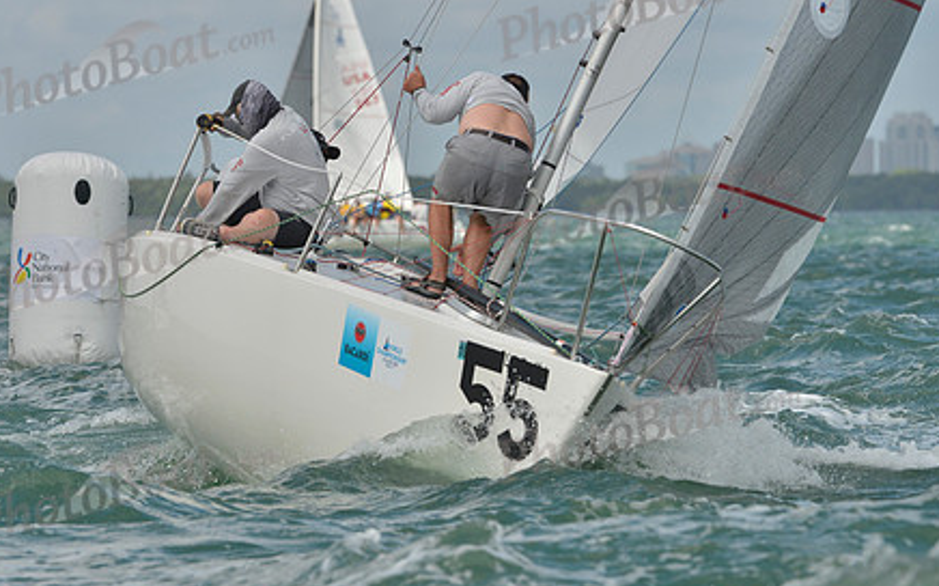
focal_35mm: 380
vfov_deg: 3.5
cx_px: 388
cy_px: 346
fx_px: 9719
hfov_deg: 5.5
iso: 280
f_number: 8
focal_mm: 280
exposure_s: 1/1250
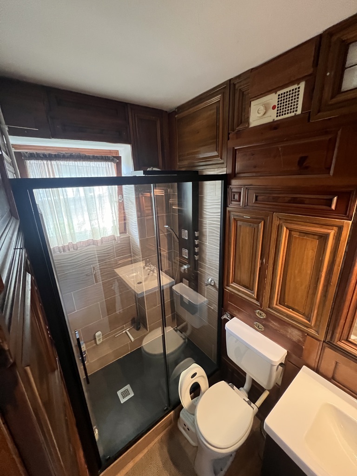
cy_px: 238
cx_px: 178
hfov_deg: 89.9
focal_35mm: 13
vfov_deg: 106.2
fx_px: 179
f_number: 1.8
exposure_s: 1/50
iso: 1000
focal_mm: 1.57
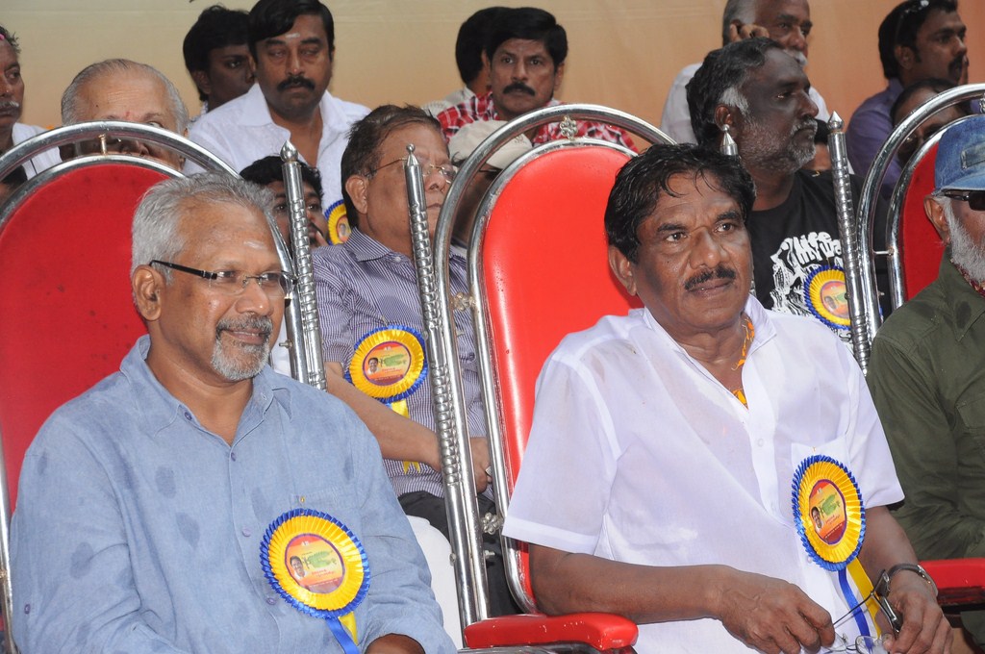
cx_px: 492
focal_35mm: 120
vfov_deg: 11.4
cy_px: 327
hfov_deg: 17.1
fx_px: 3279
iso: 1250
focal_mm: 80
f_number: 11
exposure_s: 1/125
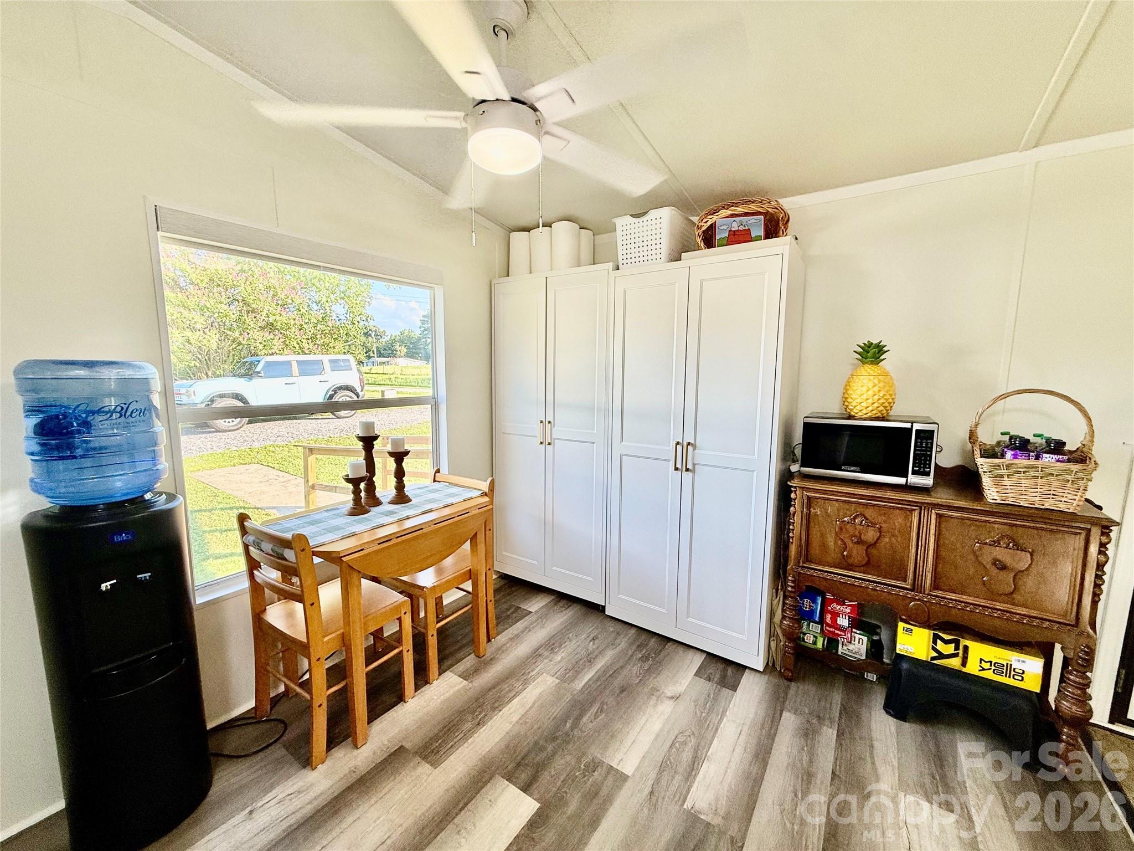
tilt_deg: -5.9
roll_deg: -0.4
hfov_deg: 102.1
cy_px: 426
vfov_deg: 85.7
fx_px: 459
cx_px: 567
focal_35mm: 14
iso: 64
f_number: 2.2
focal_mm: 2.22
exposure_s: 1/121
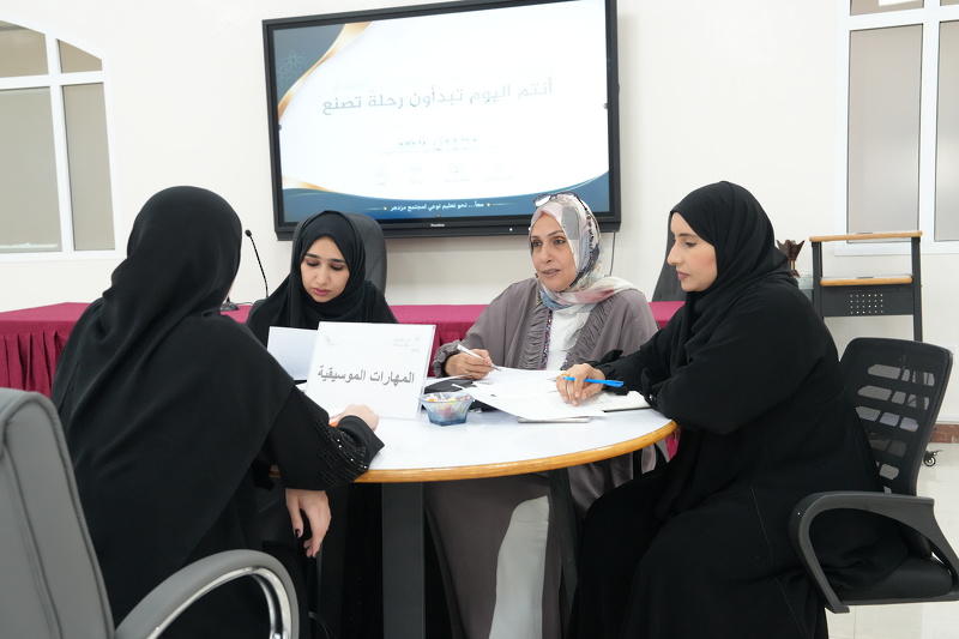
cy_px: 320
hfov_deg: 46.4
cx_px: 480
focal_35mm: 42
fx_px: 1119
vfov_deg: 31.9
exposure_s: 1/125
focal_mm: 42
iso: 4000
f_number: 5.6
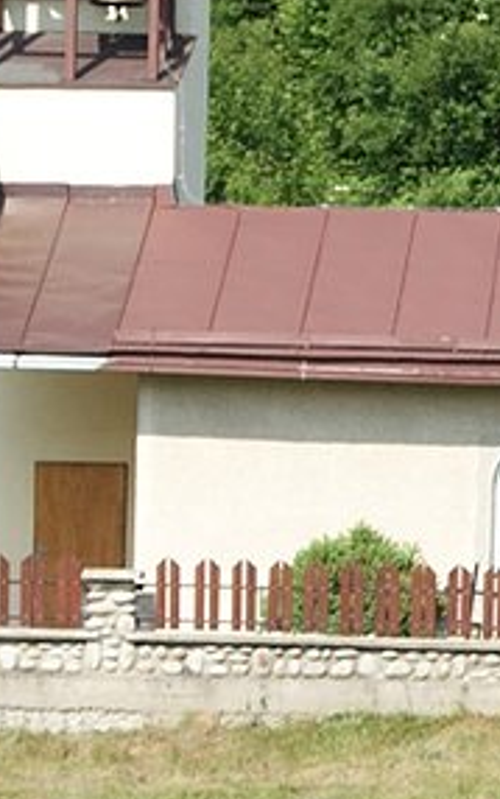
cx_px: 589
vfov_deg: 6.2
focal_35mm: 337
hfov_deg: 3.9
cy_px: 73
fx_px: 7340
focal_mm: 70
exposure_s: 1/160
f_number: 9
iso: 100
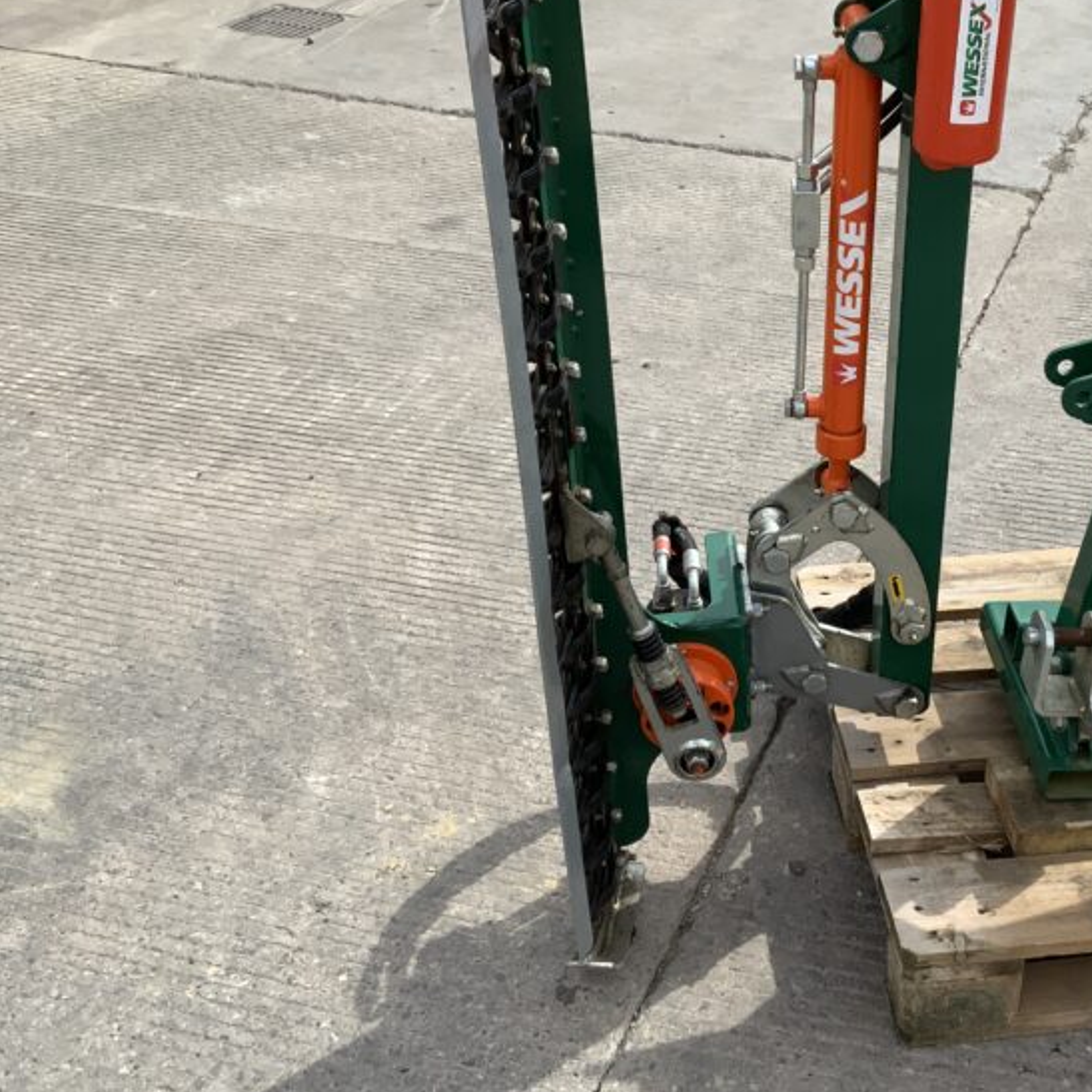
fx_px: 1713
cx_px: 793
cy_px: 485
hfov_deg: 34.7
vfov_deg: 35.3
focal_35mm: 48
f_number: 1.8
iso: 16
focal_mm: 3
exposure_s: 1/1342
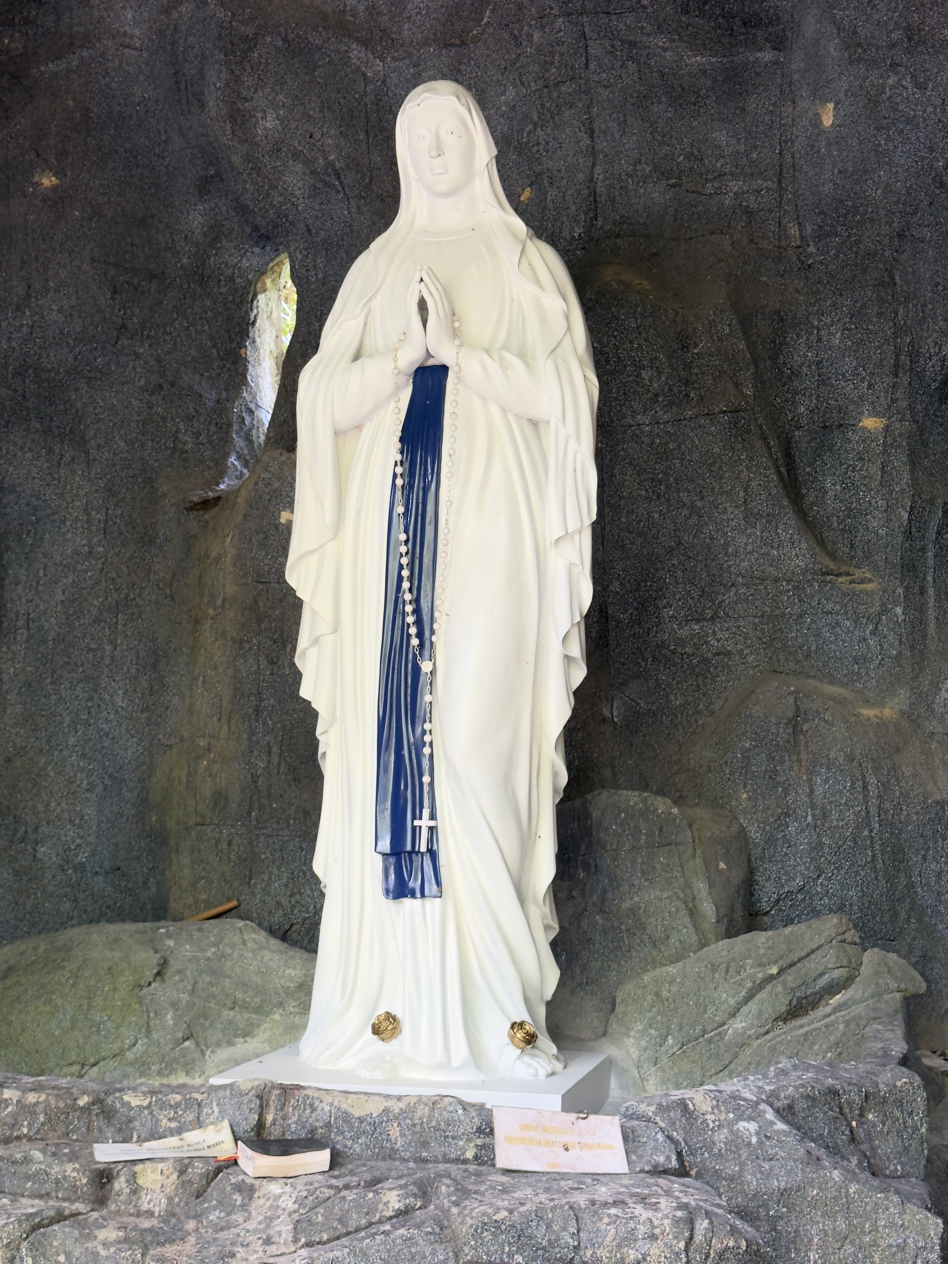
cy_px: 632
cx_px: 474
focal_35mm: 48
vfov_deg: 39.7
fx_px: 1753
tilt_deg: +6.7
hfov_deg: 30.3
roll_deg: -1.4
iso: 160
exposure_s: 1/60
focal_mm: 6.76
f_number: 1.78
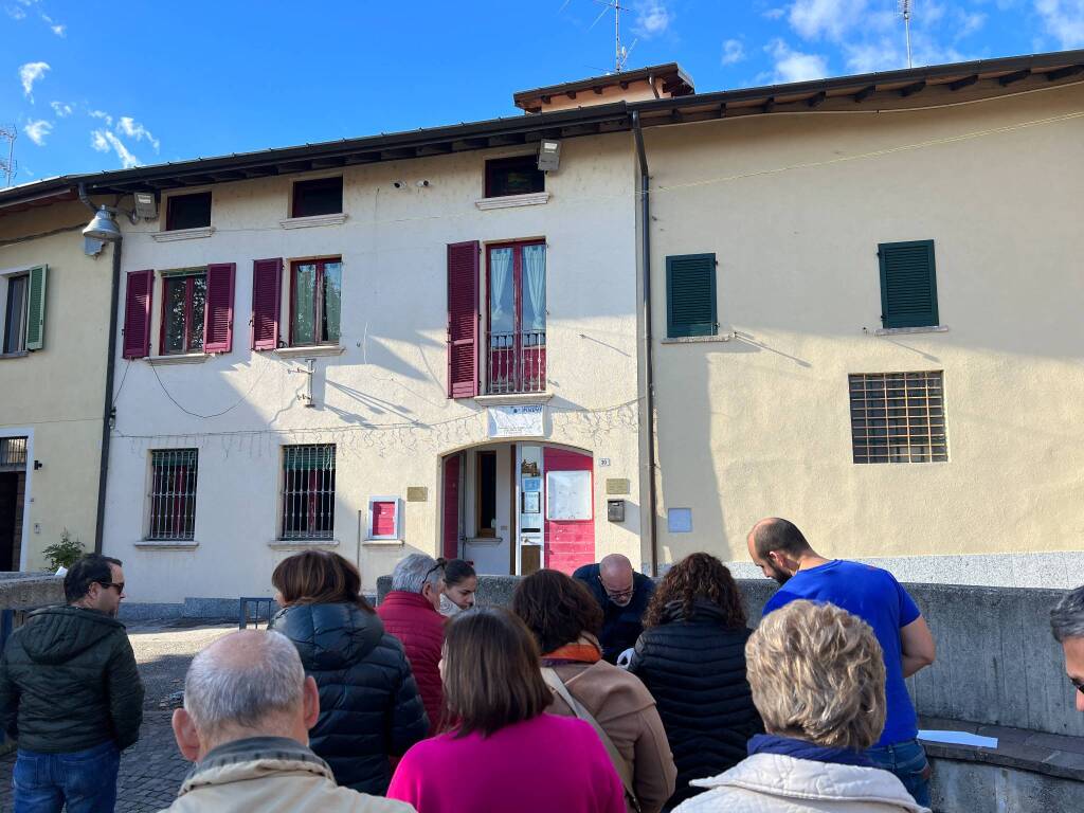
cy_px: 406
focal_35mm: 26
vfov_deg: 53.1
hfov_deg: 67.3
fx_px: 814
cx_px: 542
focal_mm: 5.7
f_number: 1.5
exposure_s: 1/1147
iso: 50
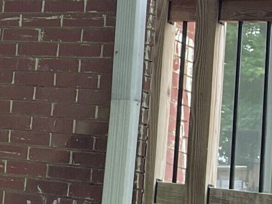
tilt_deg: +10.0
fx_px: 1195
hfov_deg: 11.5
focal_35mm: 152
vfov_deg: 9.6
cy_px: -54
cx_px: -301
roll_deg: -10.2
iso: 64
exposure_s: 1/120
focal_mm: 3
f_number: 1.8
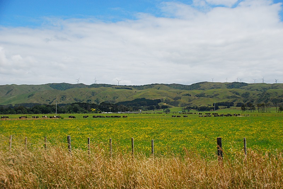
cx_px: 142
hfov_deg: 42.3
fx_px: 366
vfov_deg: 29.0
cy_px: 94
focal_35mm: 46
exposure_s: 1/3200
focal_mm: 31
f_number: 5.6
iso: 400
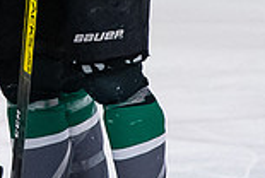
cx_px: -117
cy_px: -270
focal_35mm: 1599
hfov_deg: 1.3
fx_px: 11793
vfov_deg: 0.9
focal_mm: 200
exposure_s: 1/800
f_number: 3.5
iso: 3200
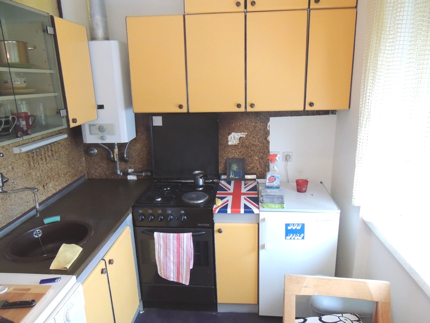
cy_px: 162
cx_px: 215
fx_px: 298
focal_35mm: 24
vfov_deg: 56.8
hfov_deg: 71.6
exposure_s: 1/60
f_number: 3
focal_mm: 4.3
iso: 900
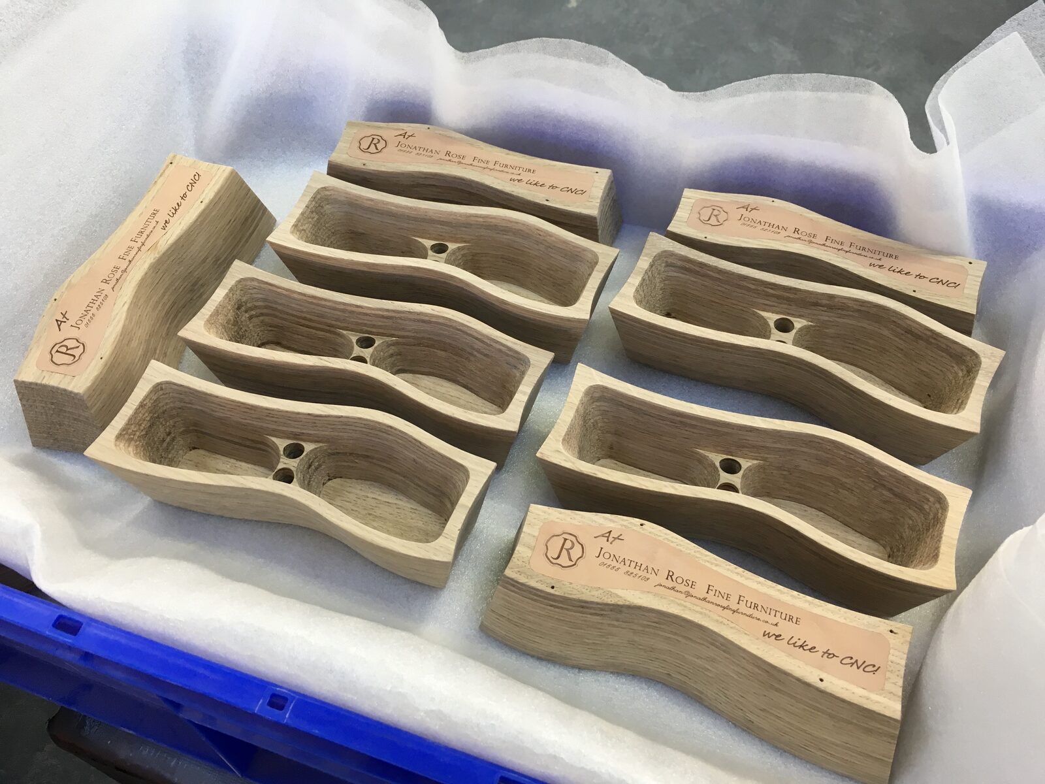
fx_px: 875
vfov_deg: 48.2
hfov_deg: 61.7
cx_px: 522
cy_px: 392
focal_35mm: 29
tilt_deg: -56.1
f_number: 2.2
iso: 40
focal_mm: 4.15
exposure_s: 1/33
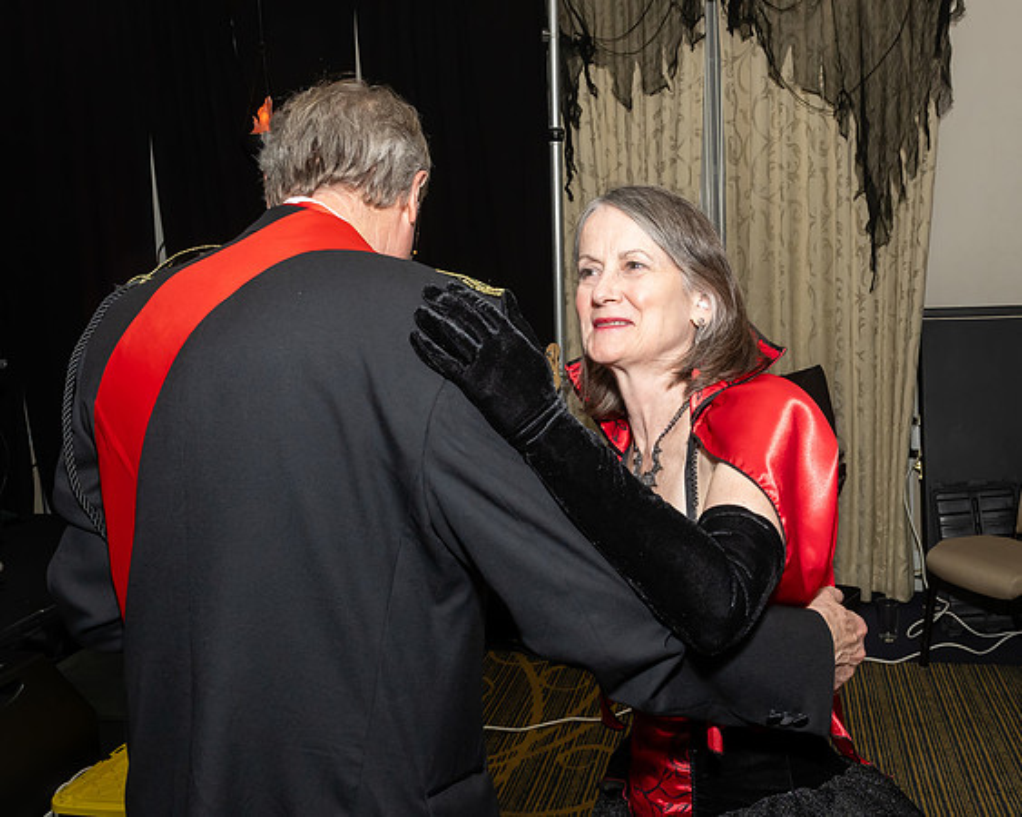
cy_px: 368
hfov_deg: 53.9
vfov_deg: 44.5
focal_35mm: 33
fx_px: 996
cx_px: 610
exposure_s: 1/250
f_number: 8
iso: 800
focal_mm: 17
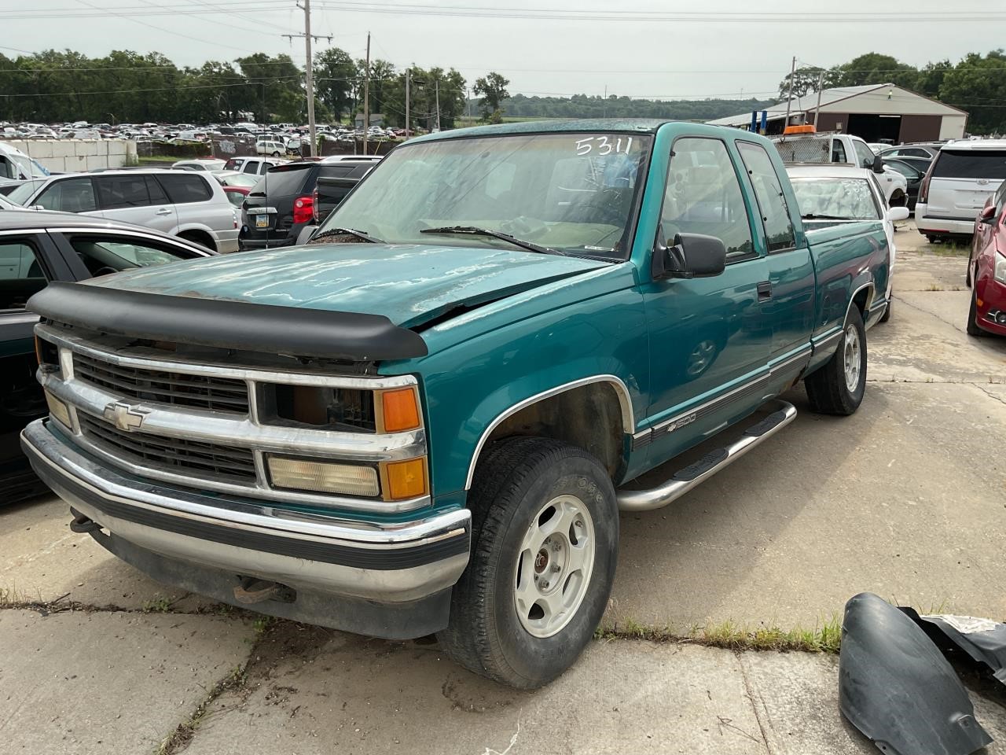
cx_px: 503
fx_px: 843
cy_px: 378
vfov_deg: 48.2
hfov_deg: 61.7
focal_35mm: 29
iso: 16
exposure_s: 1/1250
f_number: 1.8
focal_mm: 3
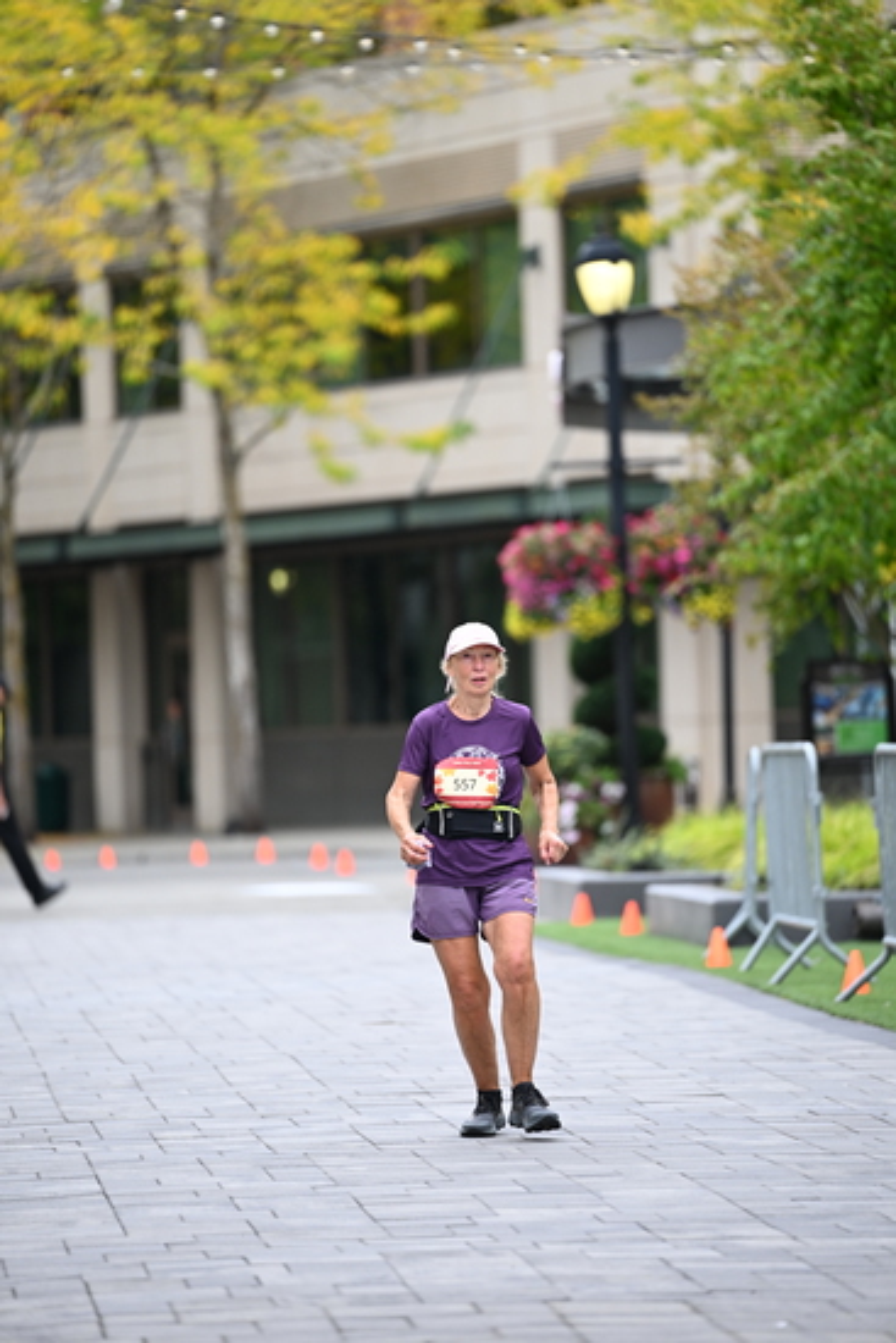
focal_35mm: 200
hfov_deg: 6.9
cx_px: 448
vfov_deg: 10.3
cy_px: 672
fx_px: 7461
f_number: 2.8
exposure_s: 1/1000
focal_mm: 200
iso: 400
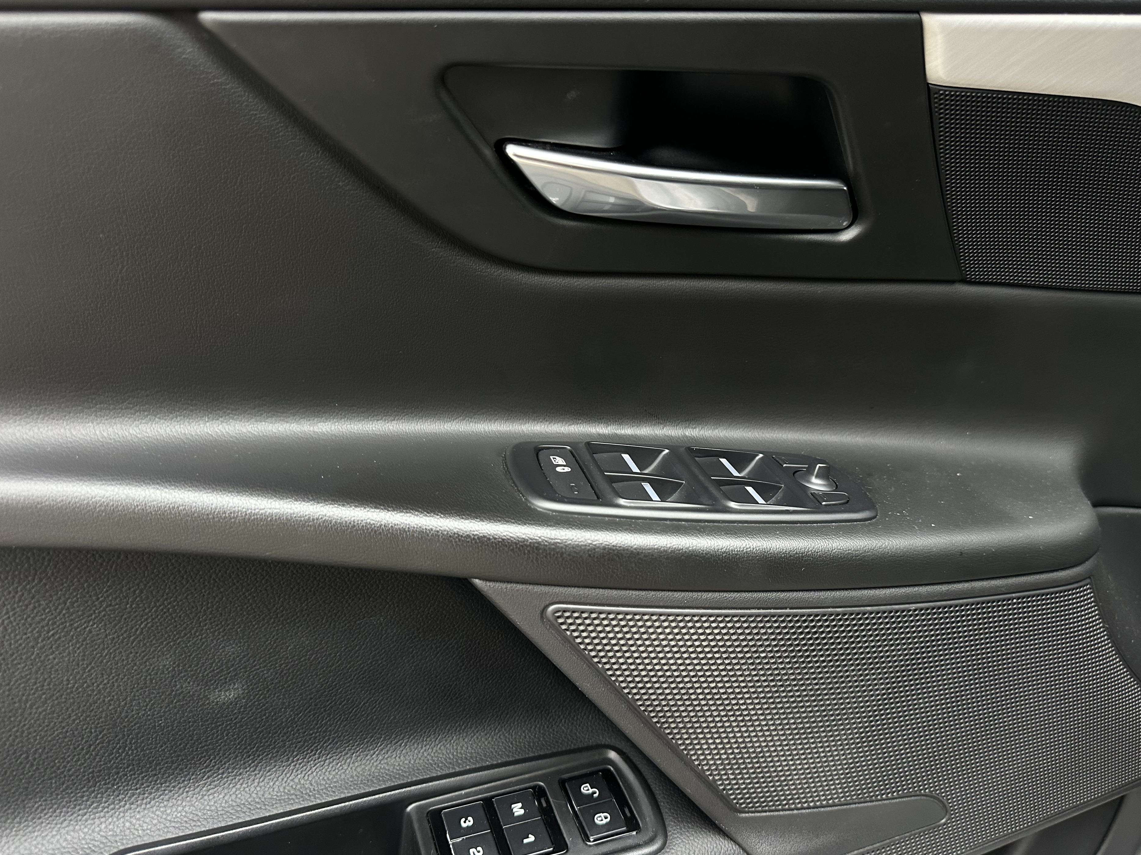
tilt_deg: -22.0
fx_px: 857
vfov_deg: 53.1
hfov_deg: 67.2
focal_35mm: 26
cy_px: 436
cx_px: 612
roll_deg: -1.0
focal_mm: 6.86
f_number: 1.78
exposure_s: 1/60
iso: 400
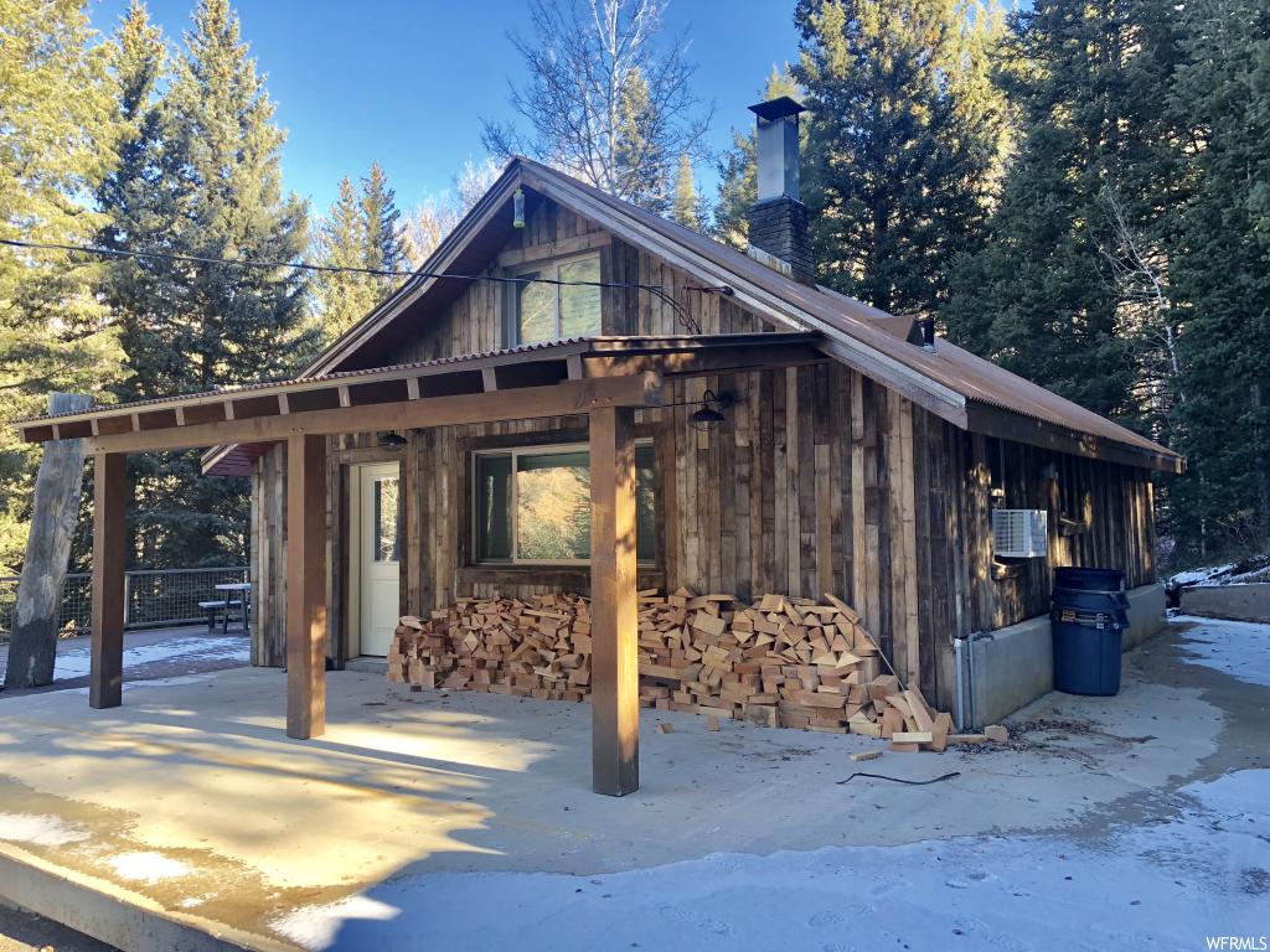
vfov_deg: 49.7
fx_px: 1027
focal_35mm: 28
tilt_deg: +3.2
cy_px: 476
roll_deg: +0.9
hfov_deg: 63.4
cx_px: 635
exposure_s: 1/120
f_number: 1.8
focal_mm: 3.99
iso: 32
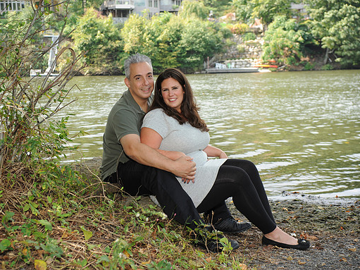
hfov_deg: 32.2
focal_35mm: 60
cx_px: 166
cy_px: 135
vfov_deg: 24.4
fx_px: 624
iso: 500
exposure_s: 1/250
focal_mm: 55
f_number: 6.3
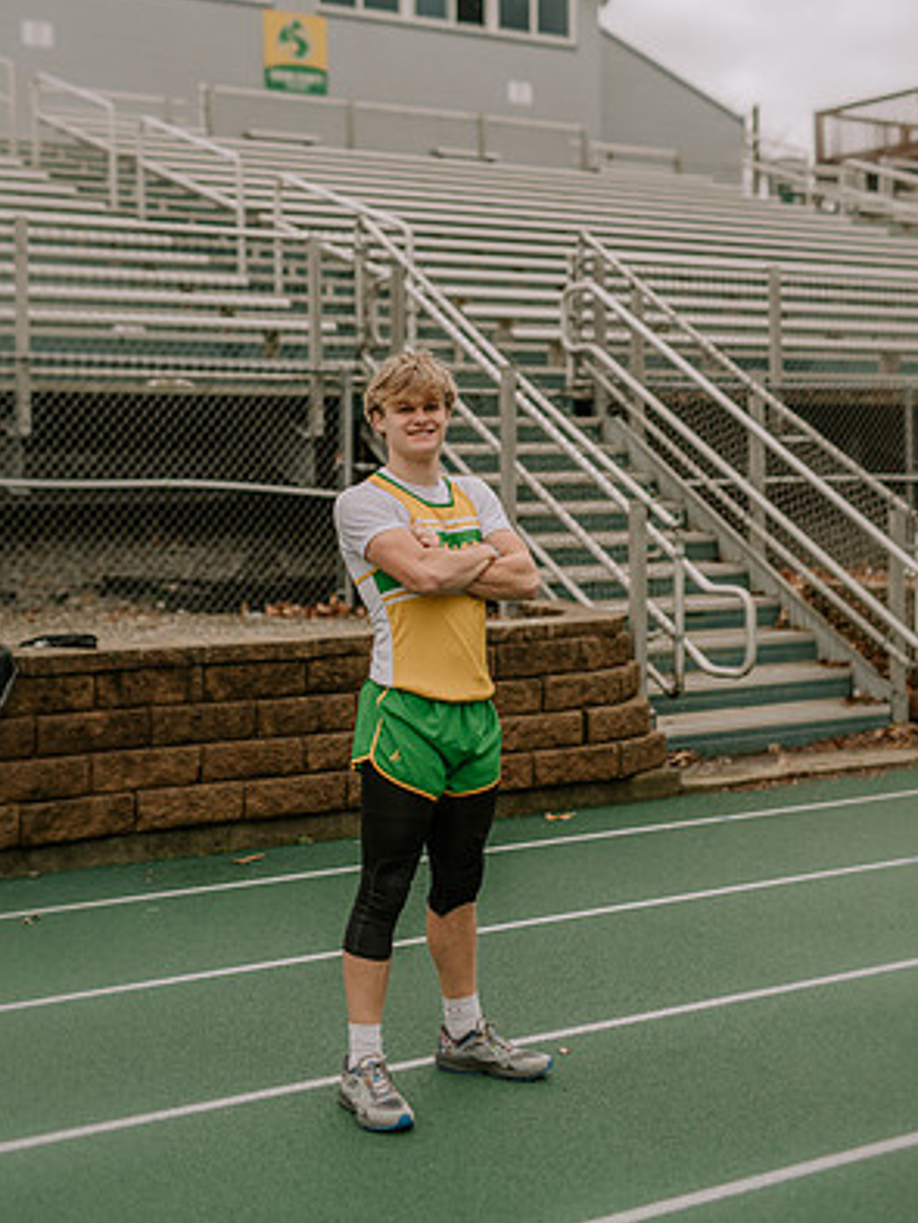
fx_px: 1944
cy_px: 538
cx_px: 457
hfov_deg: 26.6
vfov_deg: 34.9
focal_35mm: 55
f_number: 2
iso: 100
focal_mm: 50
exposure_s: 1/1250
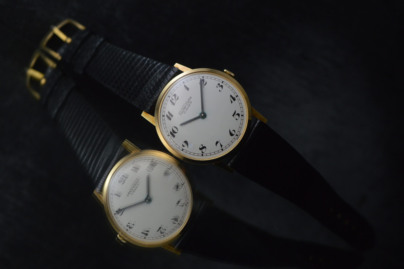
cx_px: 202
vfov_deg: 18.9
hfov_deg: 28.1
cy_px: 134
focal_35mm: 72
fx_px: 807
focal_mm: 48
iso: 800
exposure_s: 1/250
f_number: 8
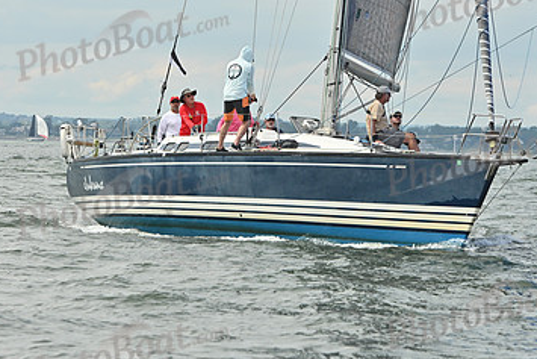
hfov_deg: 8.4
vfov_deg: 5.6
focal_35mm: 245
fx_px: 3656
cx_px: 309
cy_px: 99
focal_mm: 150
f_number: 9
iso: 320
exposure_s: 1/1600
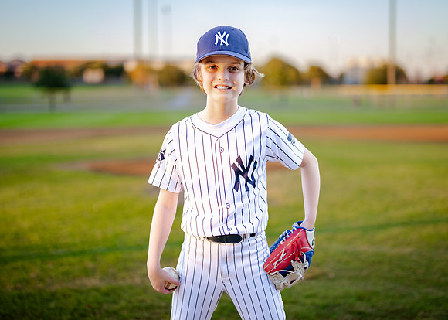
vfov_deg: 23.6
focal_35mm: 60
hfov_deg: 32.6
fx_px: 766
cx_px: 233
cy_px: 149
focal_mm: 50
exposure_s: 1/1250
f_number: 1.2
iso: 250
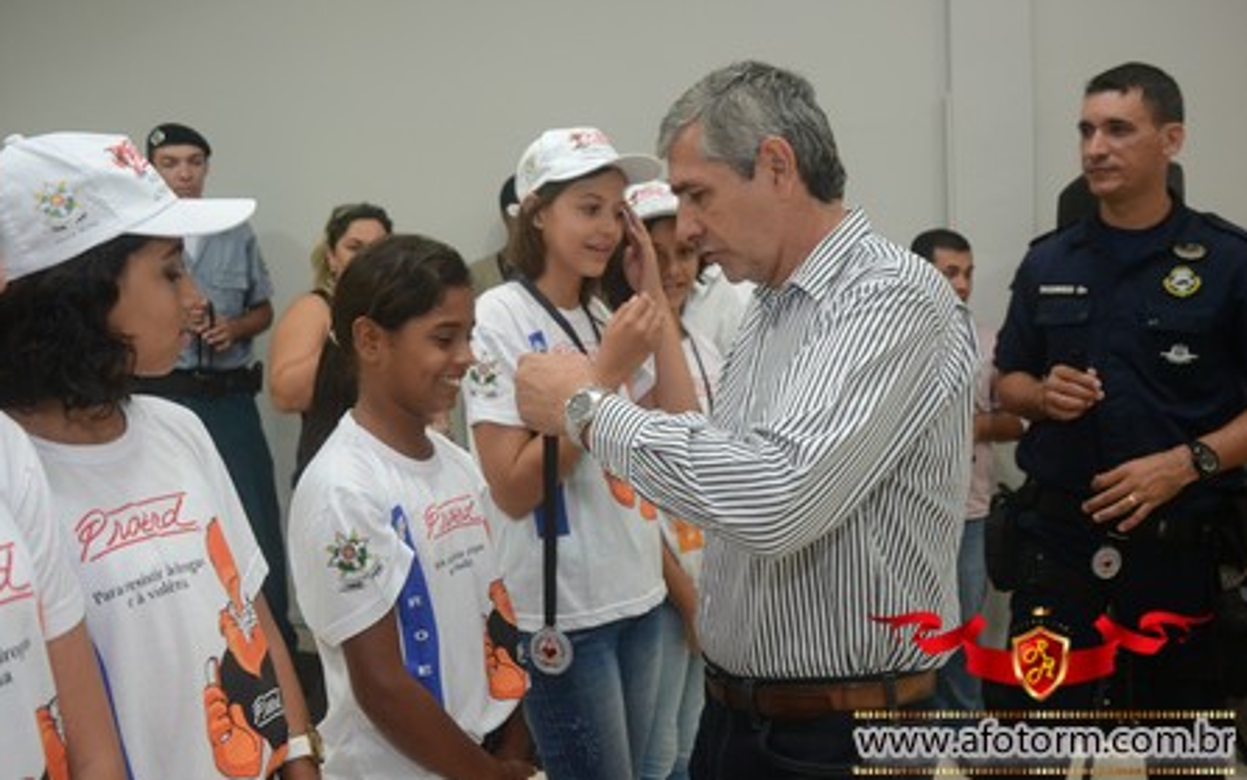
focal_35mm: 37
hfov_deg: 52.7
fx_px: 1258
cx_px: 621
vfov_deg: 34.4
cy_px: 369
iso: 1600
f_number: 3.8
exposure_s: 1/80
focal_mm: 24
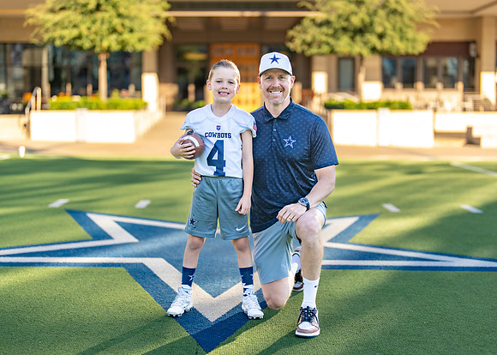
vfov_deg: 23.5
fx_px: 853
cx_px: 262
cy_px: 178
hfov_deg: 32.5
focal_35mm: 60
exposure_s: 1/2500
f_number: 1.2
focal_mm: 50
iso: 100
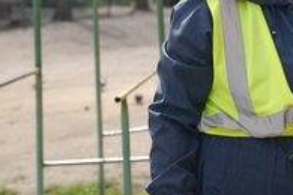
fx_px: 920
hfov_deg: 17.7
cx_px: 291
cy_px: -2
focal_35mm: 113
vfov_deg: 12.0
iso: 1000
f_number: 4
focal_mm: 55
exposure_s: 1/160
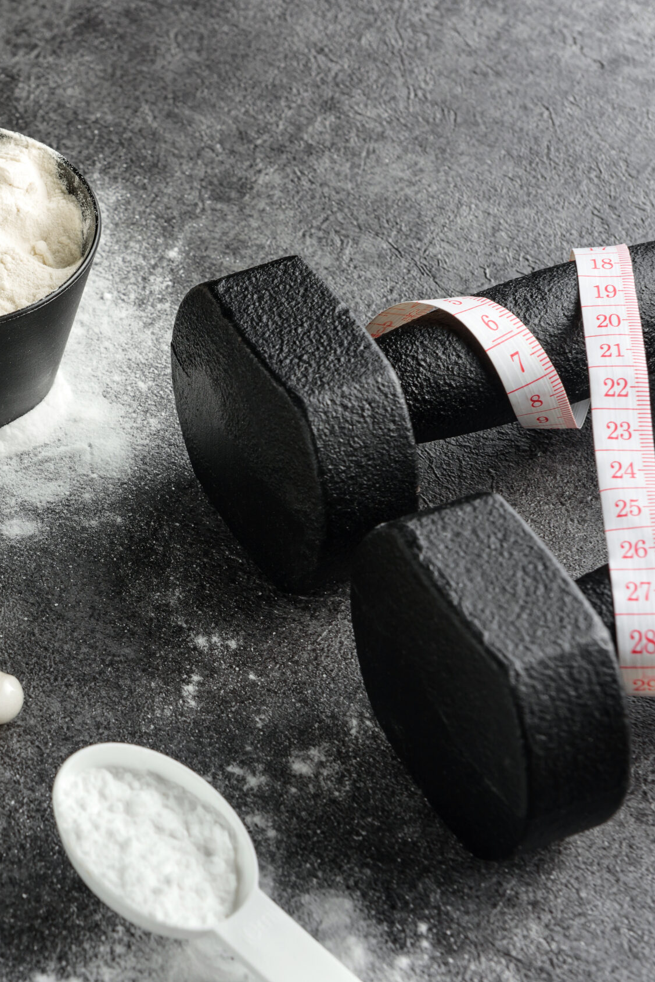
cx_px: 52
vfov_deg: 19.3
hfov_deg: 12.8
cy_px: 486
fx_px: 2892
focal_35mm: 106
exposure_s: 1/160
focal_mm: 70
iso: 250
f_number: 10
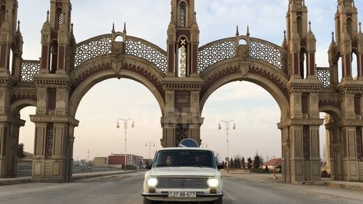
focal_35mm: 40
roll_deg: +0.4
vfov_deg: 29.7
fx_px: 385
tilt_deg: +5.5
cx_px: 196
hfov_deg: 50.4
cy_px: 118
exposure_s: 1/348
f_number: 2.2
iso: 32
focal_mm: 4.15
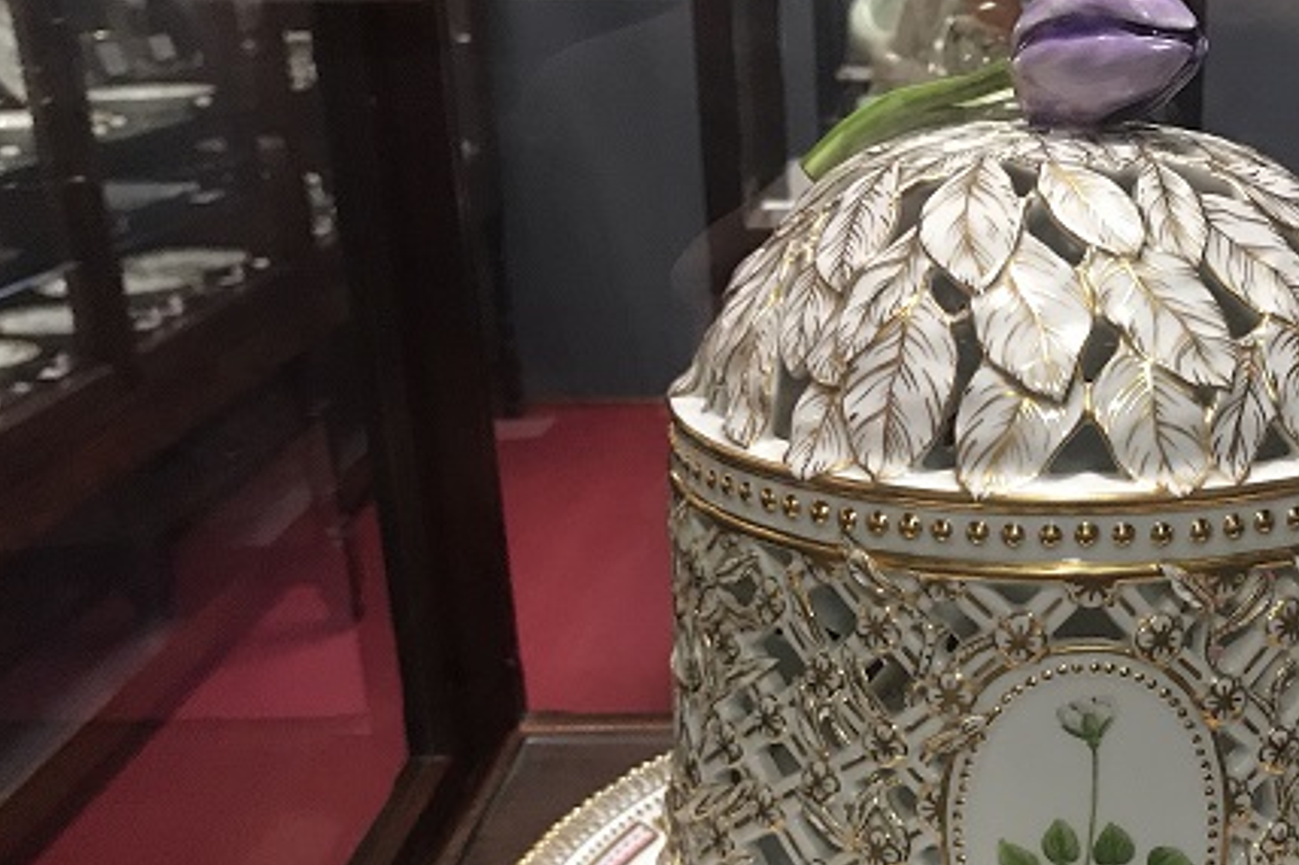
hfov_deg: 38.9
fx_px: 1767
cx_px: 1029
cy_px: 689
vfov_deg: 27.0
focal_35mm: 49
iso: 100
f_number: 1.8
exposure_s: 1/15
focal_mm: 3.99
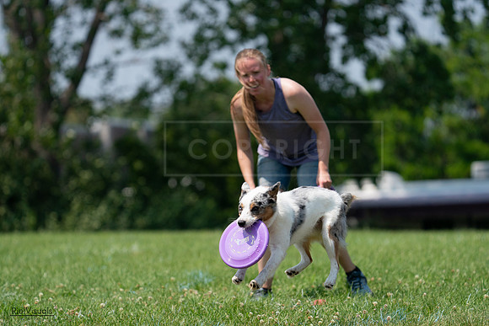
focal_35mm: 306
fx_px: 4157
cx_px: 244
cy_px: 163
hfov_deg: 6.7
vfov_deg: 4.5
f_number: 6.3
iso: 800
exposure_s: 1/4000
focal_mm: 306
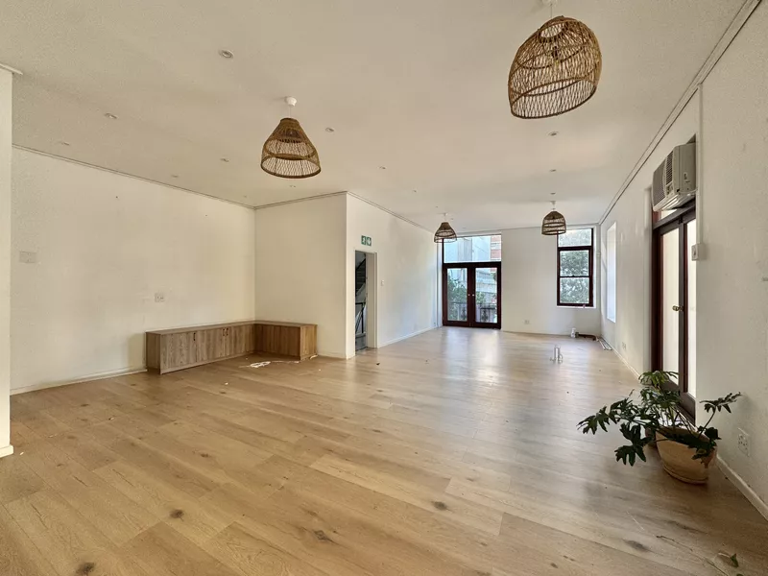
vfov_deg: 85.7
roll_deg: +0.0
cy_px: 288
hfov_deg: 102.1
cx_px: 384
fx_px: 311
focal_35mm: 14
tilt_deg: -1.0
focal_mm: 2.22
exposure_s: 1/99
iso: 80
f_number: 2.2
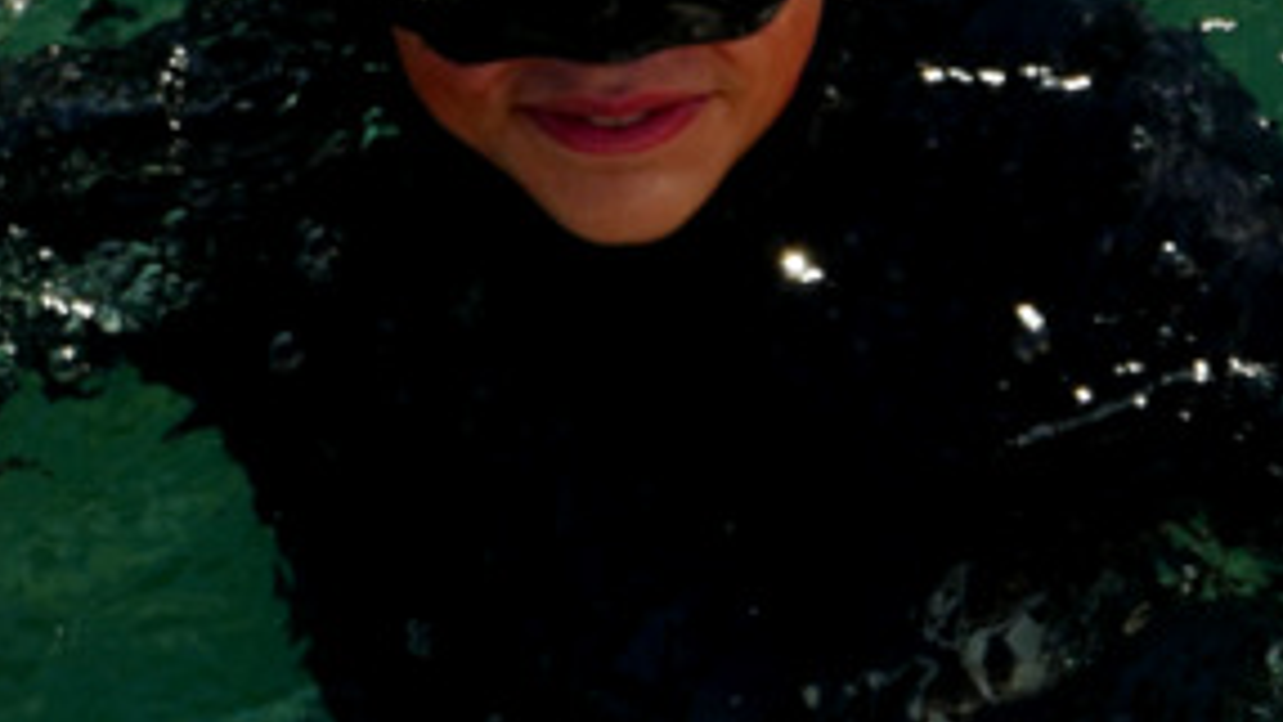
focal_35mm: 88
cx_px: 646
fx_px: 2994
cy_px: 47
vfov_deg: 13.6
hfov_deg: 24.2
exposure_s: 1/1000
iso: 125
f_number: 3.2
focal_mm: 14.76
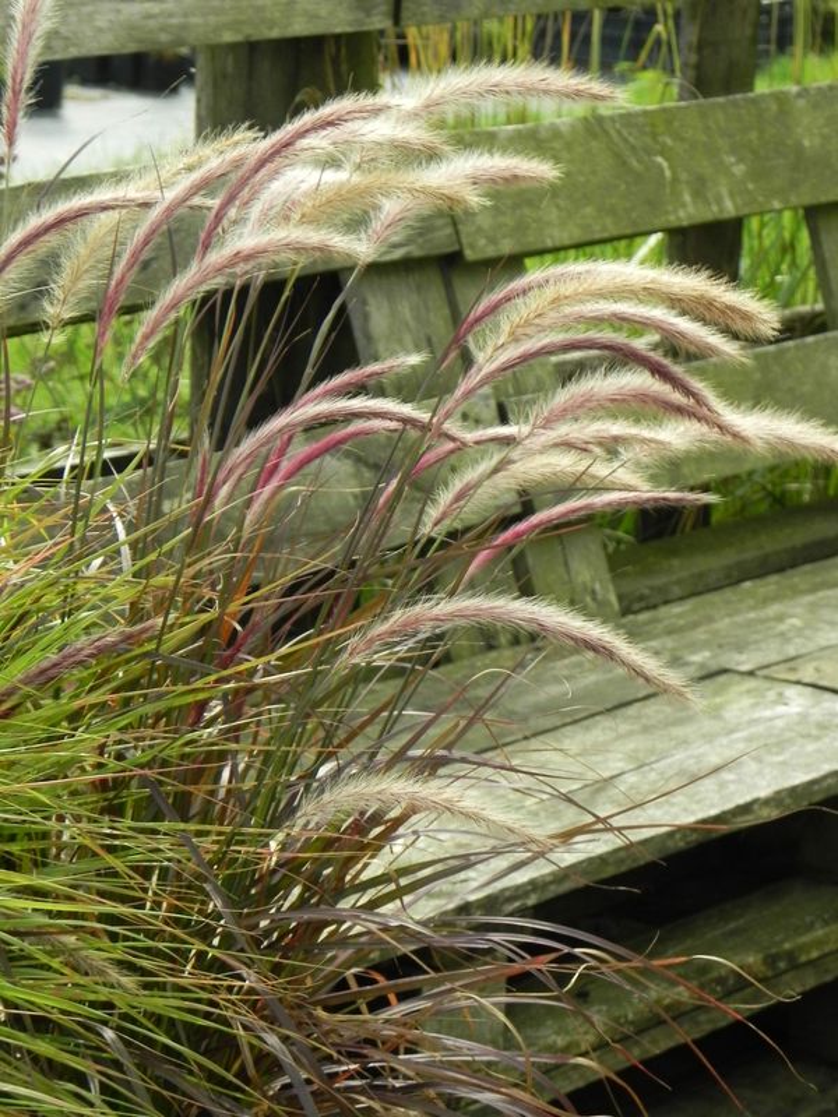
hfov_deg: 10.3
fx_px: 4648
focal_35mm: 144
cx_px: 419
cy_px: 558
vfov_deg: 13.7
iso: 160
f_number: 5
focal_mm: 25.7
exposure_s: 1/320
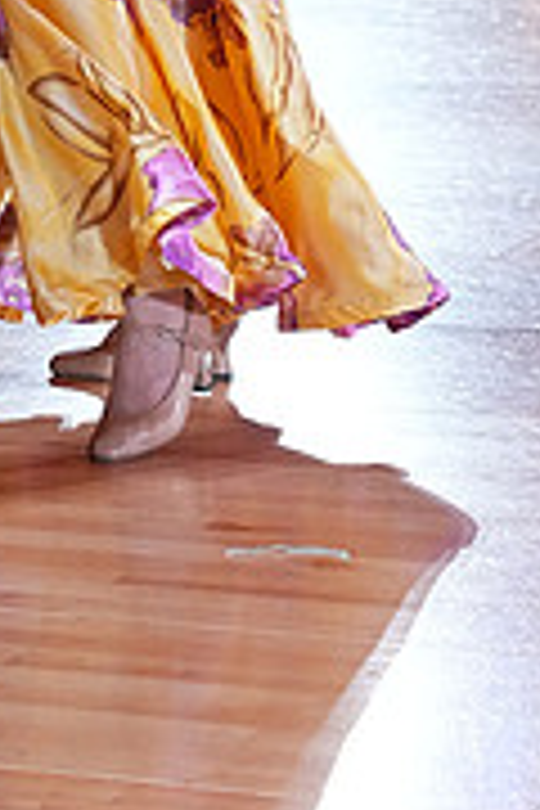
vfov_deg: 9.3
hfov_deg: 6.2
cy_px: -207
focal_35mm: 219
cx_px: -241
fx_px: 4927
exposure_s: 1/400
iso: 5000
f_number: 5
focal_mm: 68
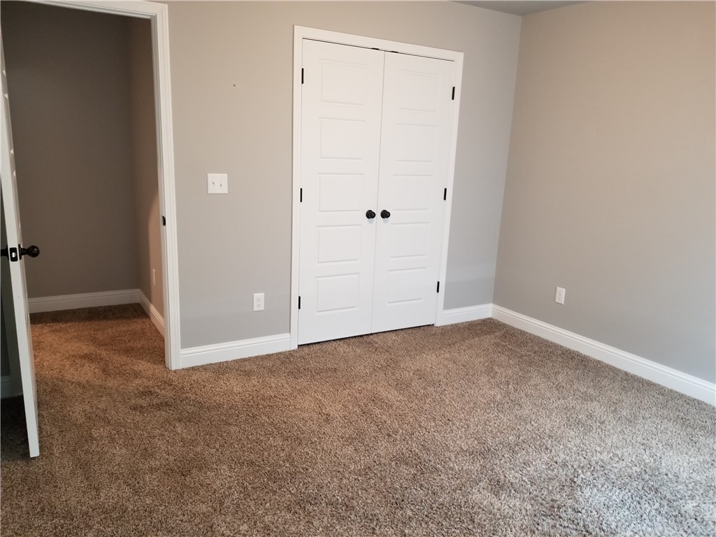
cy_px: 268
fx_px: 538
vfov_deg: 53.1
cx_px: 358
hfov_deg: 67.3
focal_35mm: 26
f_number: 1.7
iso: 250
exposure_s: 1/17
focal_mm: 4.3
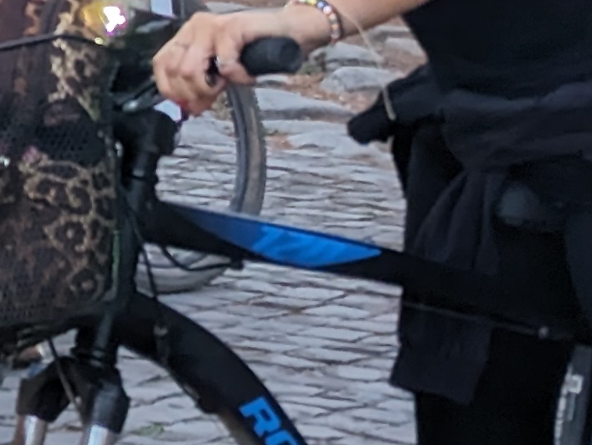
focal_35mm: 277
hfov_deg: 6.8
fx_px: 4743
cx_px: -825
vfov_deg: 5.3
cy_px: -433
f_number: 1.85
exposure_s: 1/253
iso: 41
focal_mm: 6.81
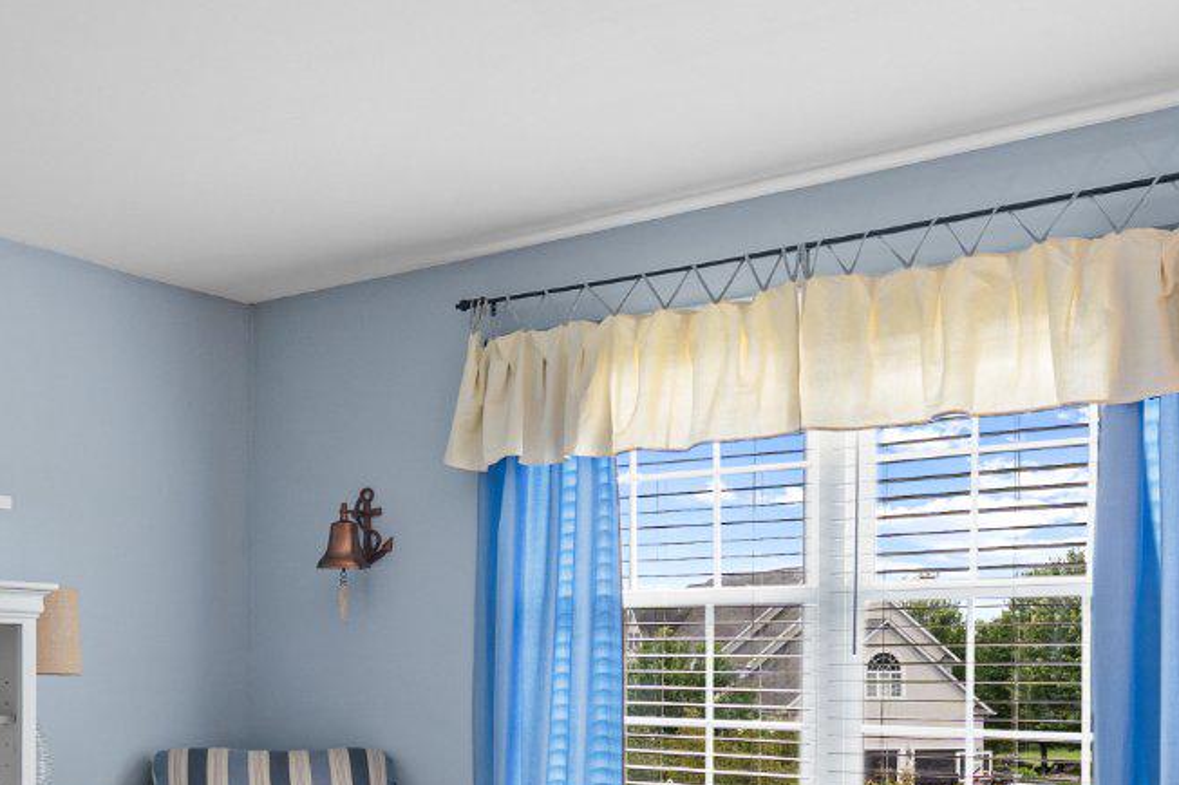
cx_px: 170
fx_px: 1440
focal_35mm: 44
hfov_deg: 41.7
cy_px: 681
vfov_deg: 29.4
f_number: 8
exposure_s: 1/5
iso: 500
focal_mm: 14
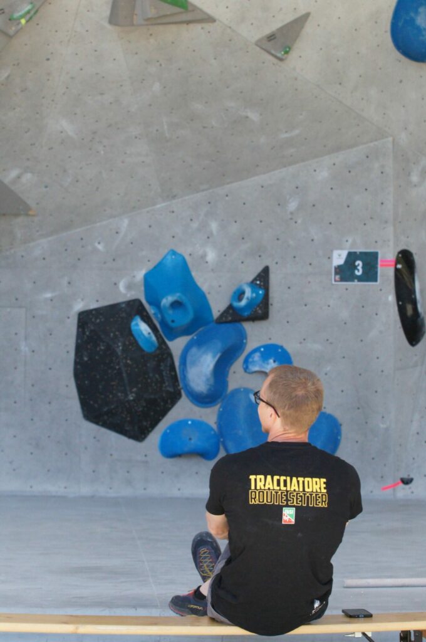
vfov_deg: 19.5
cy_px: 321
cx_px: 213
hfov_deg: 13.0
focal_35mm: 105
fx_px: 1869
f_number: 4
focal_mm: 70
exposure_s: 1/2000
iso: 1600
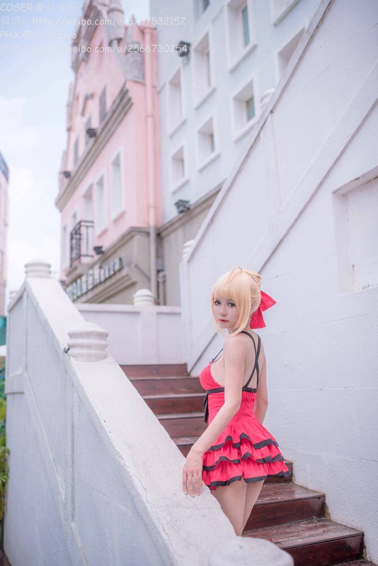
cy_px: 283
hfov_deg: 37.9
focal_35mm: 35
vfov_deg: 54.4
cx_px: 189
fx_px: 551
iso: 100
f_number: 2
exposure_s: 1/4000
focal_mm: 35
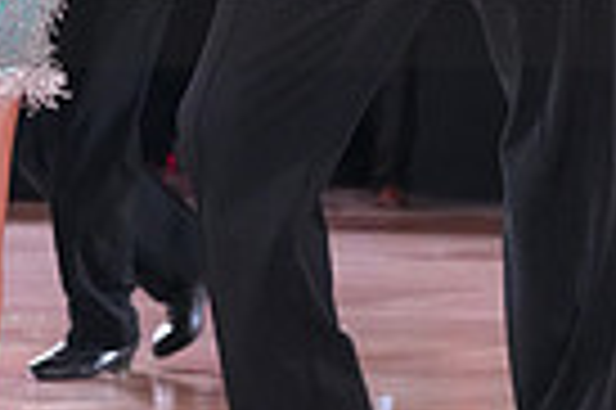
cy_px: -81
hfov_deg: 7.8
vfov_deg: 5.2
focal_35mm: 263
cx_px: 97
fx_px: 4495
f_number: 4
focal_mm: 62
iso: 5000
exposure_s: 1/400
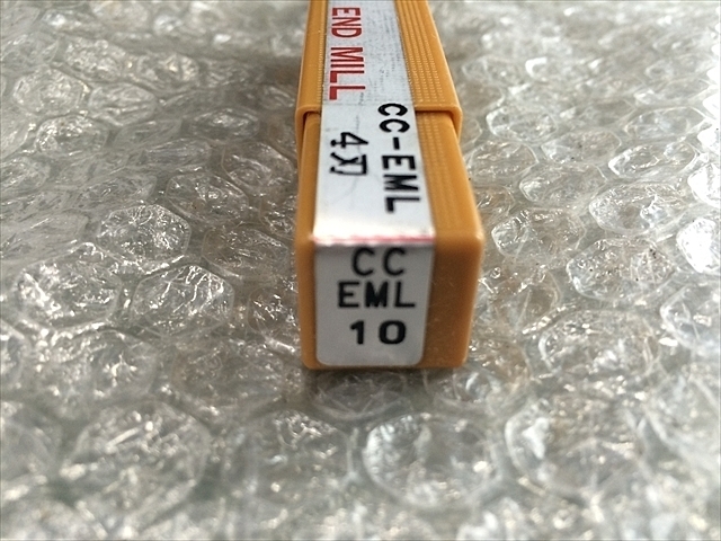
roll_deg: +1.0
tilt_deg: -41.1
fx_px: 604
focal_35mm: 29
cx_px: 360
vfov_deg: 48.2
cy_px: 270
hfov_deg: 61.7
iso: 100
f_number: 2.2
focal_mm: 4.15
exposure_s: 1/30
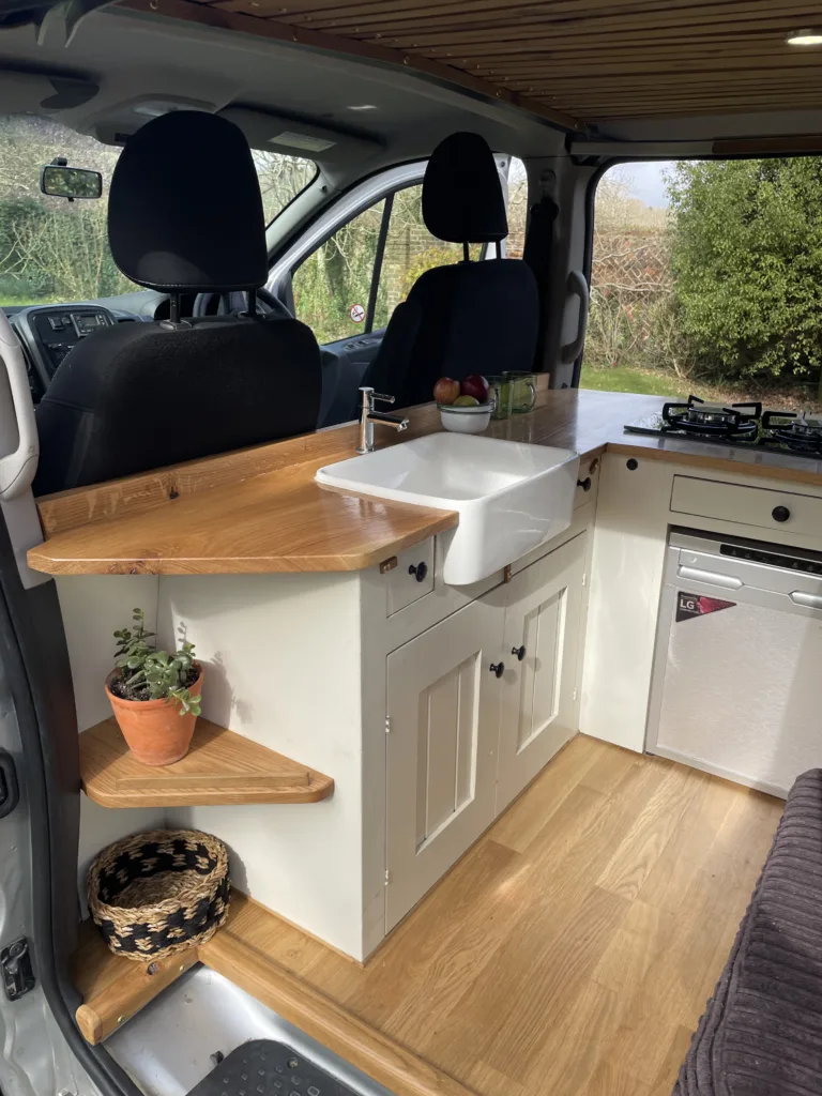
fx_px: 823
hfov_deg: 53.1
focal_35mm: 26
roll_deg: -1.2
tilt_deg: -18.7
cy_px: 548
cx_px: 411
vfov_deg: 67.3
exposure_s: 1/932
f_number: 1.6
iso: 32
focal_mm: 4.2
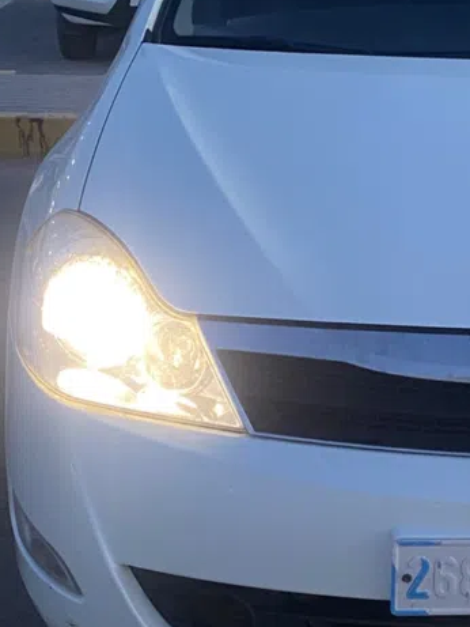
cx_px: 532
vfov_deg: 25.3
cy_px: 309
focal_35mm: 77
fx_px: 1393
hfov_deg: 18.3
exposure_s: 1/50
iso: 250
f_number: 1.8
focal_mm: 4.25
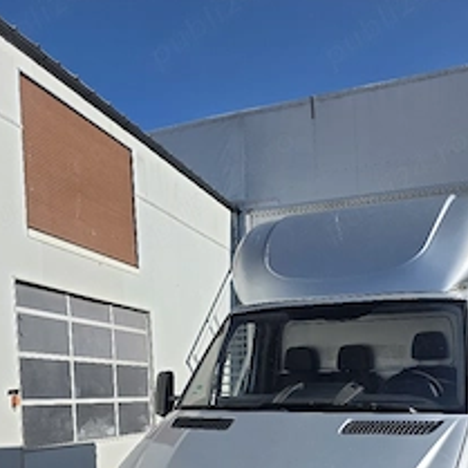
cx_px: 266
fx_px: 597
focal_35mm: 39
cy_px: 387
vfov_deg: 40.7
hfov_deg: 42.7
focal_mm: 6.3
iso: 80
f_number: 1.7
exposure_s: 1/10000
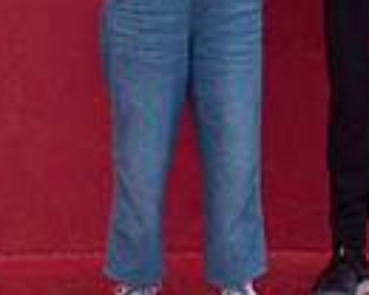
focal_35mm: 178
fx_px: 1944
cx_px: 338
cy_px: -190
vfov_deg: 8.4
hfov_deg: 10.8
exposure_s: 1/125
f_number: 5.6
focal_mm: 55
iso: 500
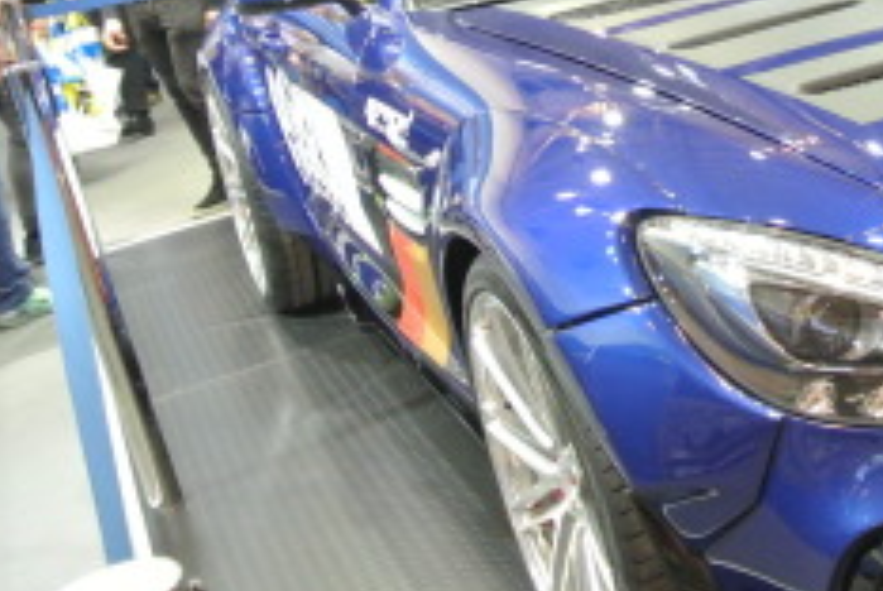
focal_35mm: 66
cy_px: 216
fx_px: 1621
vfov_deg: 20.6
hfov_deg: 27.5
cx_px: 1000
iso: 1600
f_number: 3.5
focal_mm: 11
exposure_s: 1/80
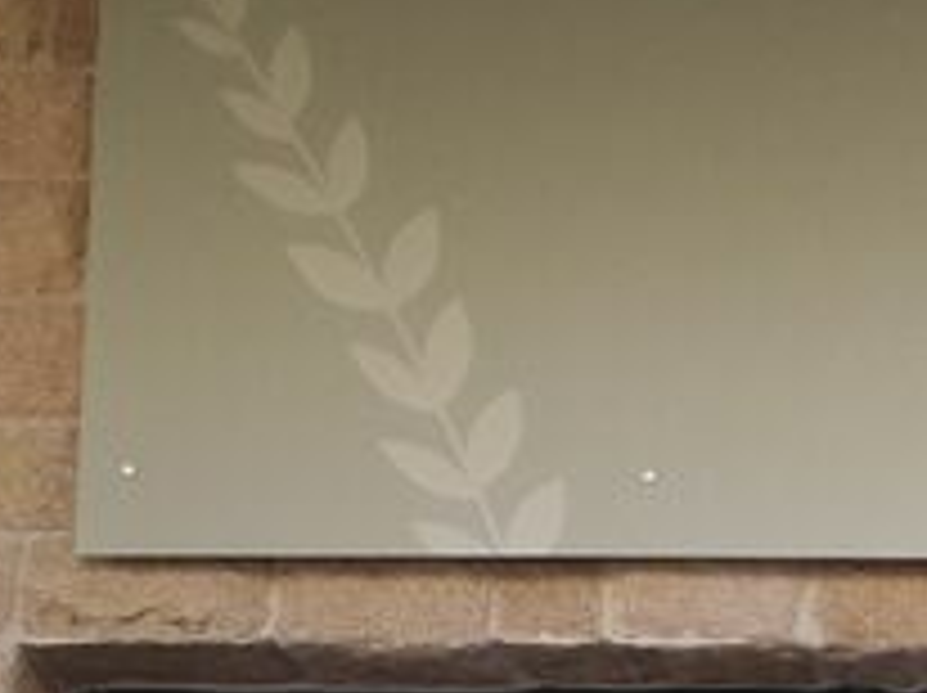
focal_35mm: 126
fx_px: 3370
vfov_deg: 10.6
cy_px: 1440
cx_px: 1656
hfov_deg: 14.0
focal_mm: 3.6
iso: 40
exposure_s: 1/131
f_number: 1.9
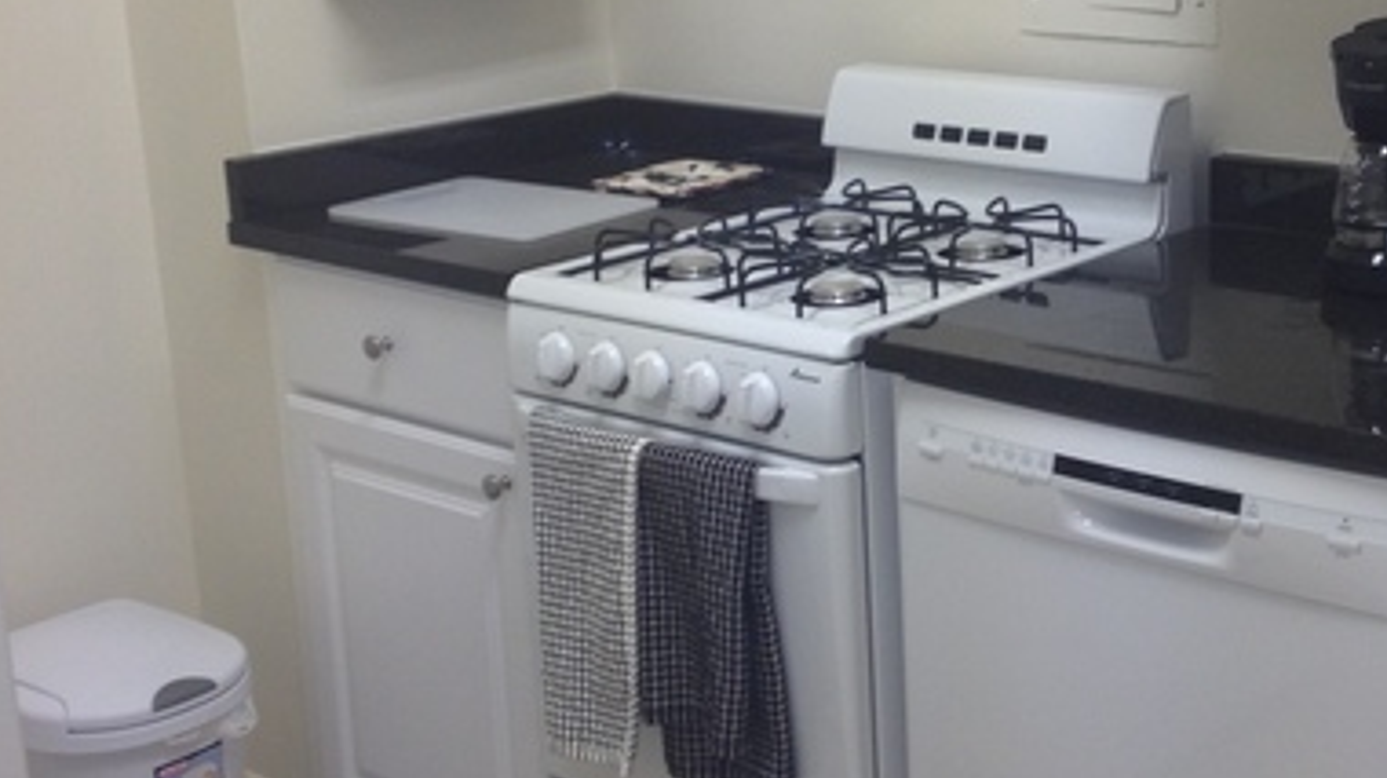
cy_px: 389
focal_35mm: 67
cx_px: 883
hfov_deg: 31.3
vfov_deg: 17.9
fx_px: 2462
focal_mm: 4.28
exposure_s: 1/26
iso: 50
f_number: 2.4
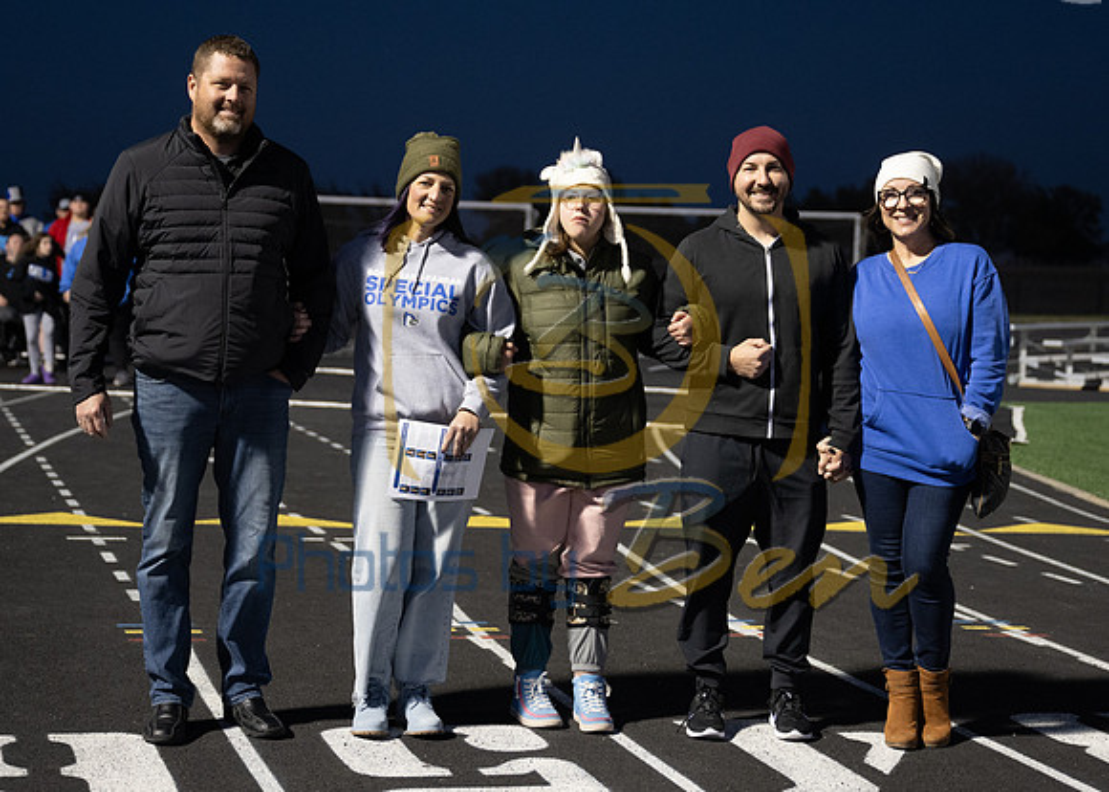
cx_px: 543
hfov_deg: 29.1
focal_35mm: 68
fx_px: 2138
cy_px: 441
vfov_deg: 21.0
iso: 1600
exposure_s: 1/160
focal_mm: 54
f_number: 3.2
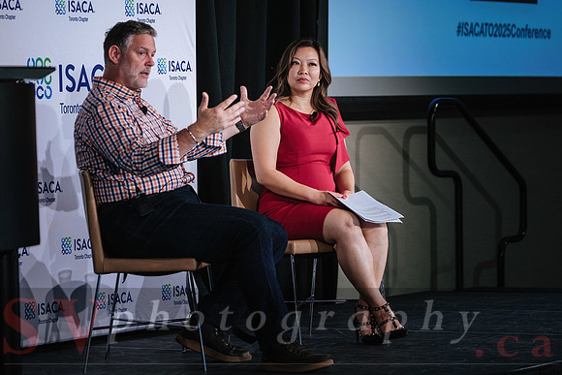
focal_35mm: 181
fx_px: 2828
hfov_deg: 11.3
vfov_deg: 7.6
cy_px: 165
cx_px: 281
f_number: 2.8
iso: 800
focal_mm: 102.2
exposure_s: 1/100
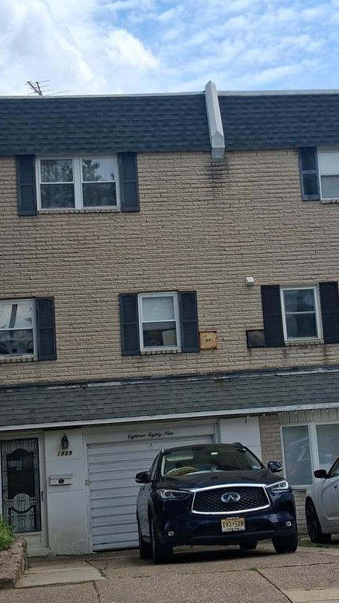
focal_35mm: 56
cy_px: 302
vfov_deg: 37.2
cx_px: 177
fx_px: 895
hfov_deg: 21.4
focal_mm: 3.98
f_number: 1.8
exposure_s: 1/665
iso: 25
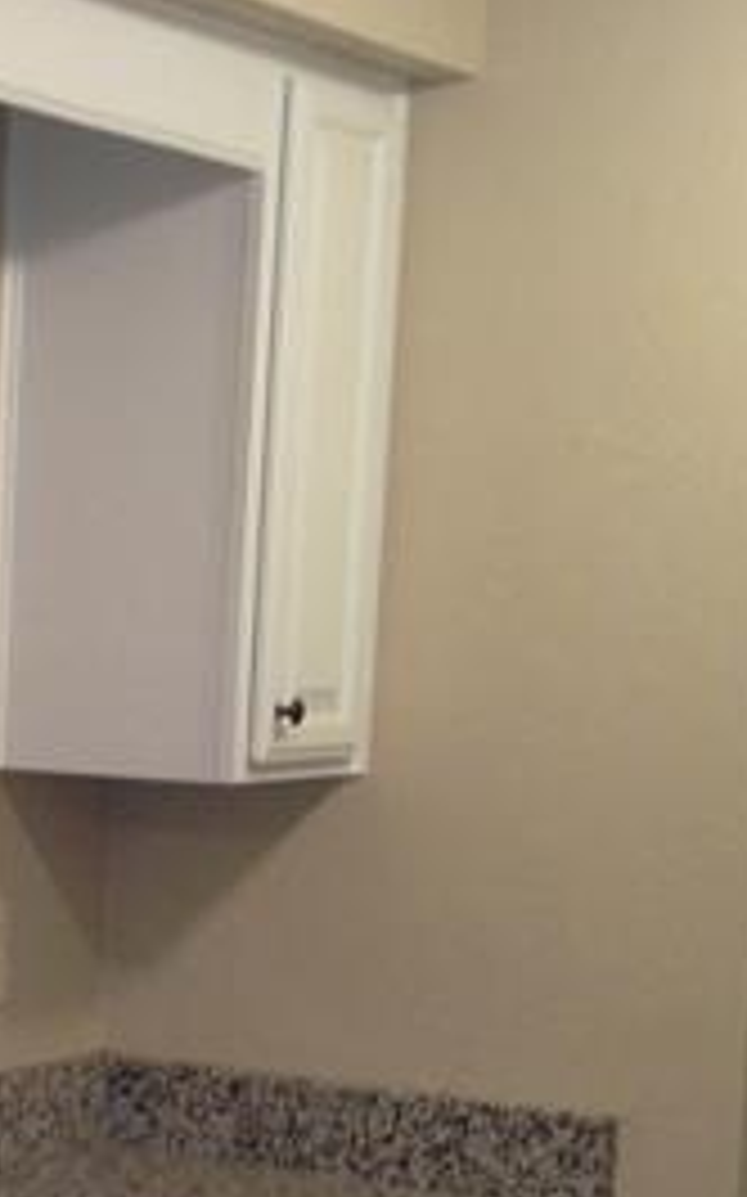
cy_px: 994
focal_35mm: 107
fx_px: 3489
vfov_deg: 19.2
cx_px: -306
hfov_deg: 11.8
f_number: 2.4
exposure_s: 1/20
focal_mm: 4.28
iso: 100
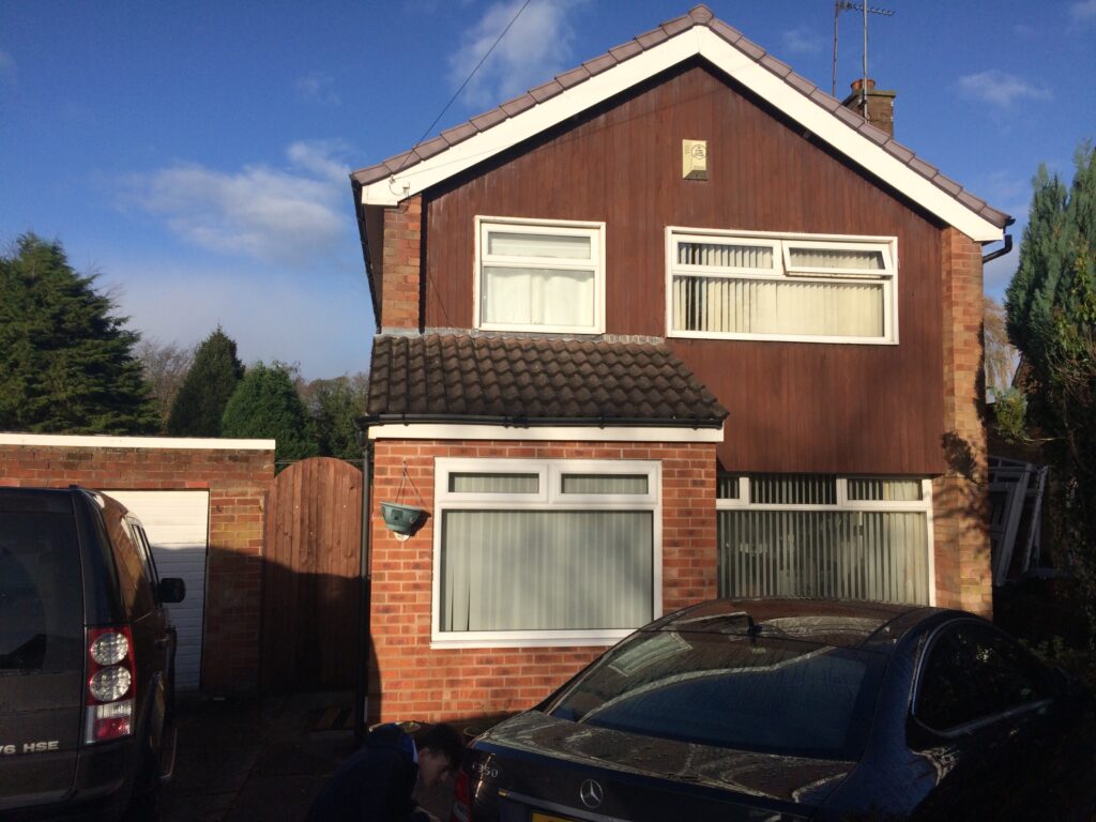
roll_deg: -1.9
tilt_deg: +2.6
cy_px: 411
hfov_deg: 61.7
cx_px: 548
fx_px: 918
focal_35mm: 29
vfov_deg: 48.2
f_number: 2.2
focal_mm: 4.15
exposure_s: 1/2933
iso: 32
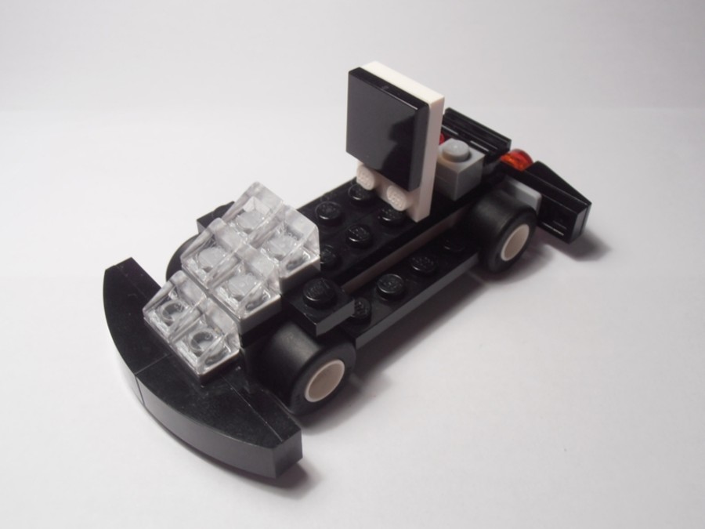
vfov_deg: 38.7
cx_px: 352
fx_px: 754
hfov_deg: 50.1
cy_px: 264
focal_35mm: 37
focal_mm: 6.61
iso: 80
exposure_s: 1/40
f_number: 3.9
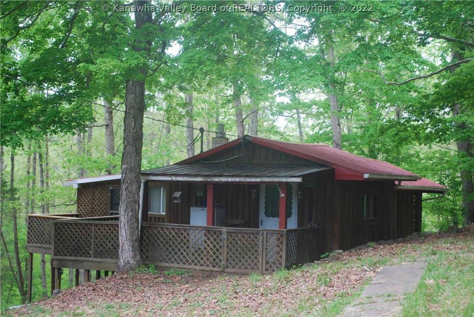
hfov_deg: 36.8
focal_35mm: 54
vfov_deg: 25.1
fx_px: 712
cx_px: 237
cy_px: 158
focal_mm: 36
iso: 200
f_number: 5.3
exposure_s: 1/40
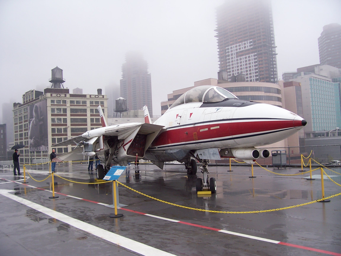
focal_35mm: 34
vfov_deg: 41.8
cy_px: 128
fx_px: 335
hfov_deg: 54.0
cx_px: 170
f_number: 2.7
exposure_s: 1/250
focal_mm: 5.6
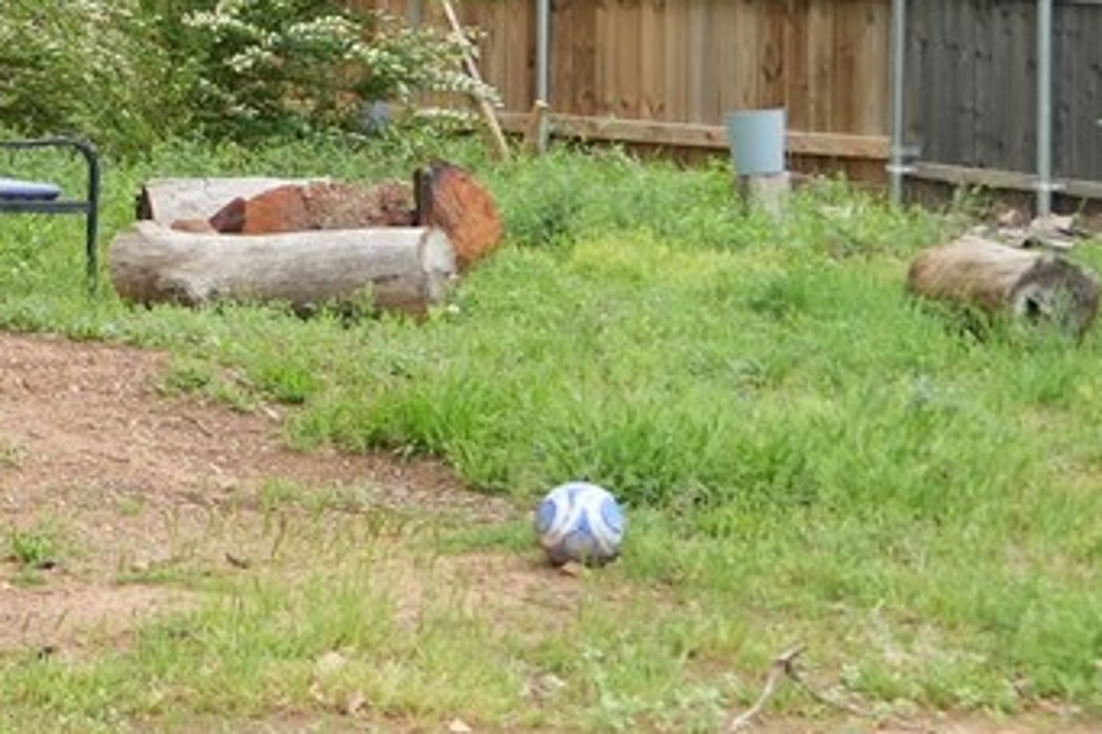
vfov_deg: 8.9
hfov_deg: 12.5
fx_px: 4681
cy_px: -52
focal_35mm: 153
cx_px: -717
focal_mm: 24
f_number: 2.8
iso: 200
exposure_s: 1/500
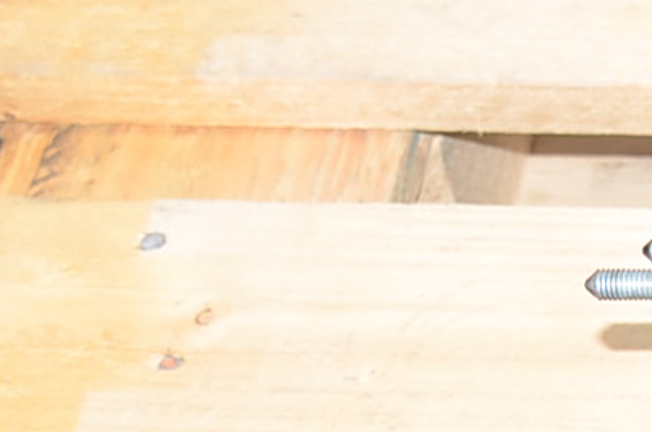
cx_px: 1751
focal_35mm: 220
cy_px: -332
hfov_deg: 8.3
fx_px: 3977
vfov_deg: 6.1
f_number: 5
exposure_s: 1/40
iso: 100
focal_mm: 24
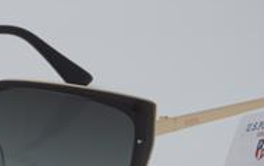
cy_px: 134
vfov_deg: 8.1
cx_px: 58
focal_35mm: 161
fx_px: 1159
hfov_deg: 12.9
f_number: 32
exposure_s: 1/4
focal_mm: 50
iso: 100
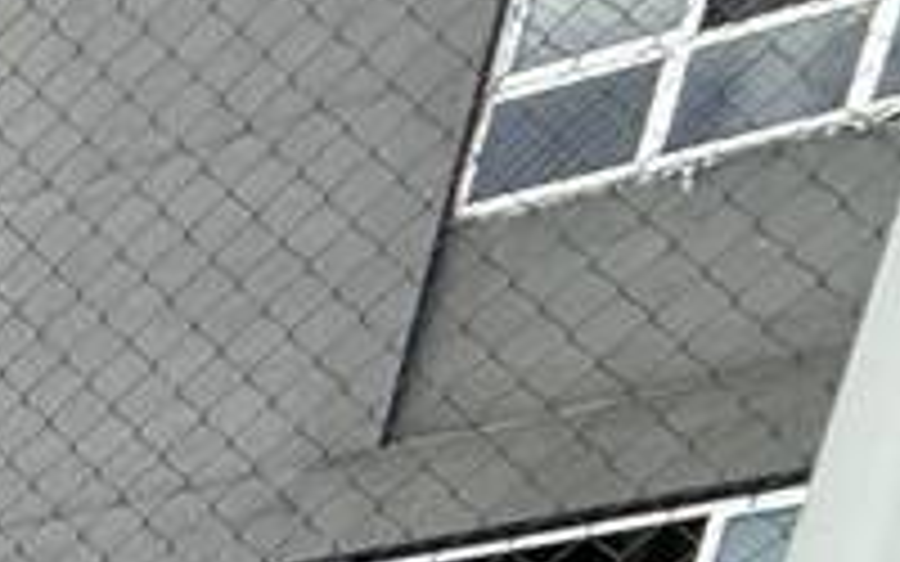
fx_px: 2624
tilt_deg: -17.9
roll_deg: -0.7
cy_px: 2284
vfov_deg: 7.8
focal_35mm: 107
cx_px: -2120
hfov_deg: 10.1
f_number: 2.2
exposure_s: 1/458
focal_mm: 2.22
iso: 50
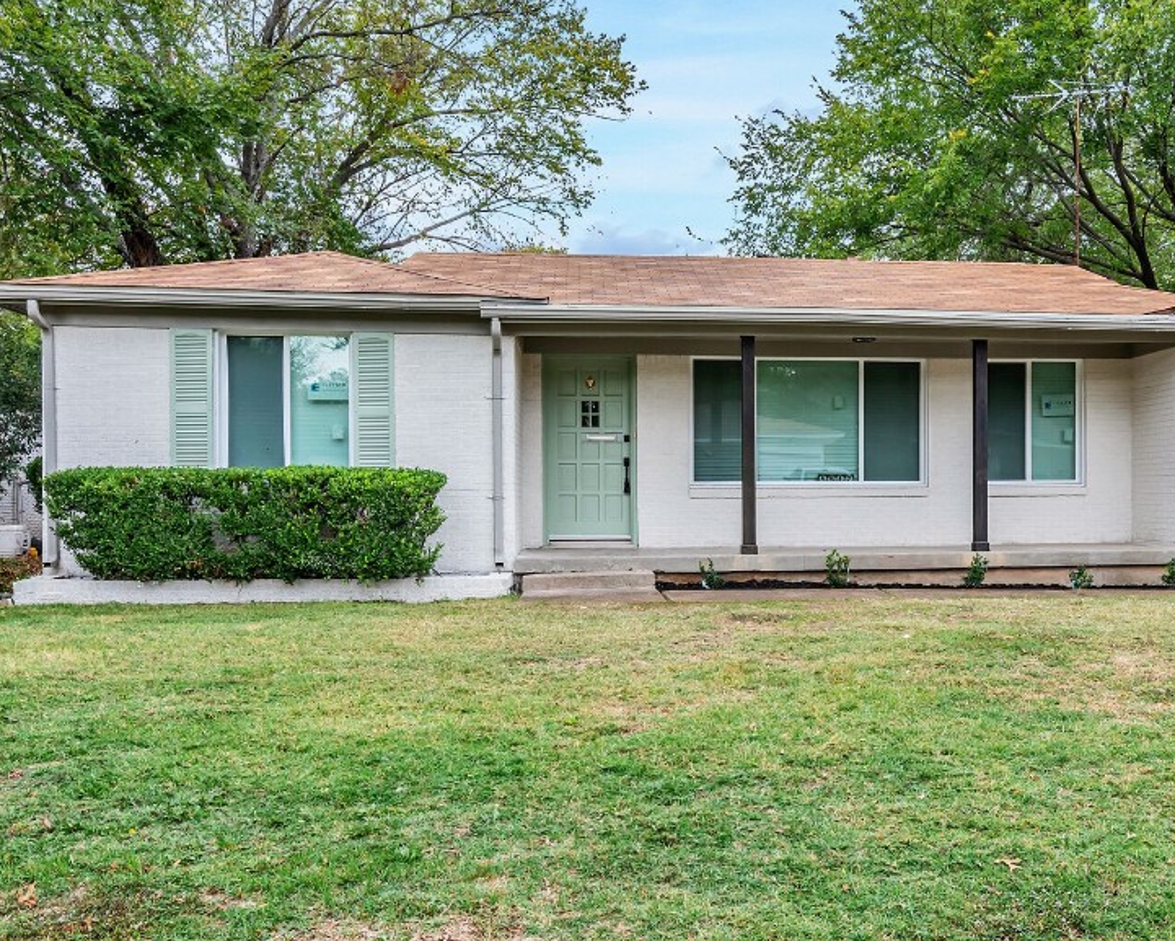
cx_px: 831
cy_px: 541
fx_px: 1565
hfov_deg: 40.4
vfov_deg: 33.4
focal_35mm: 45
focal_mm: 20
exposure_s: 1/30
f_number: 11
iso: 320
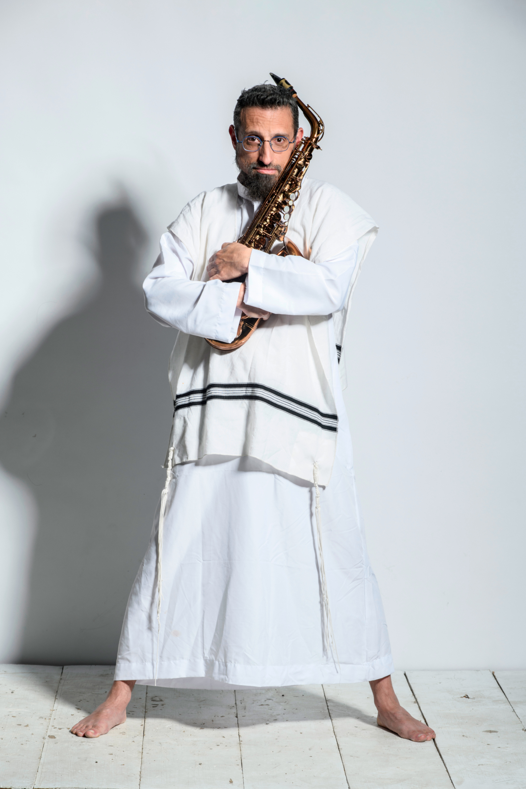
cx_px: 263
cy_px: 394
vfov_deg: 18.3
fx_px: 2454
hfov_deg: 12.2
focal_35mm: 112
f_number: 11
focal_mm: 112
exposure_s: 1/160
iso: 100
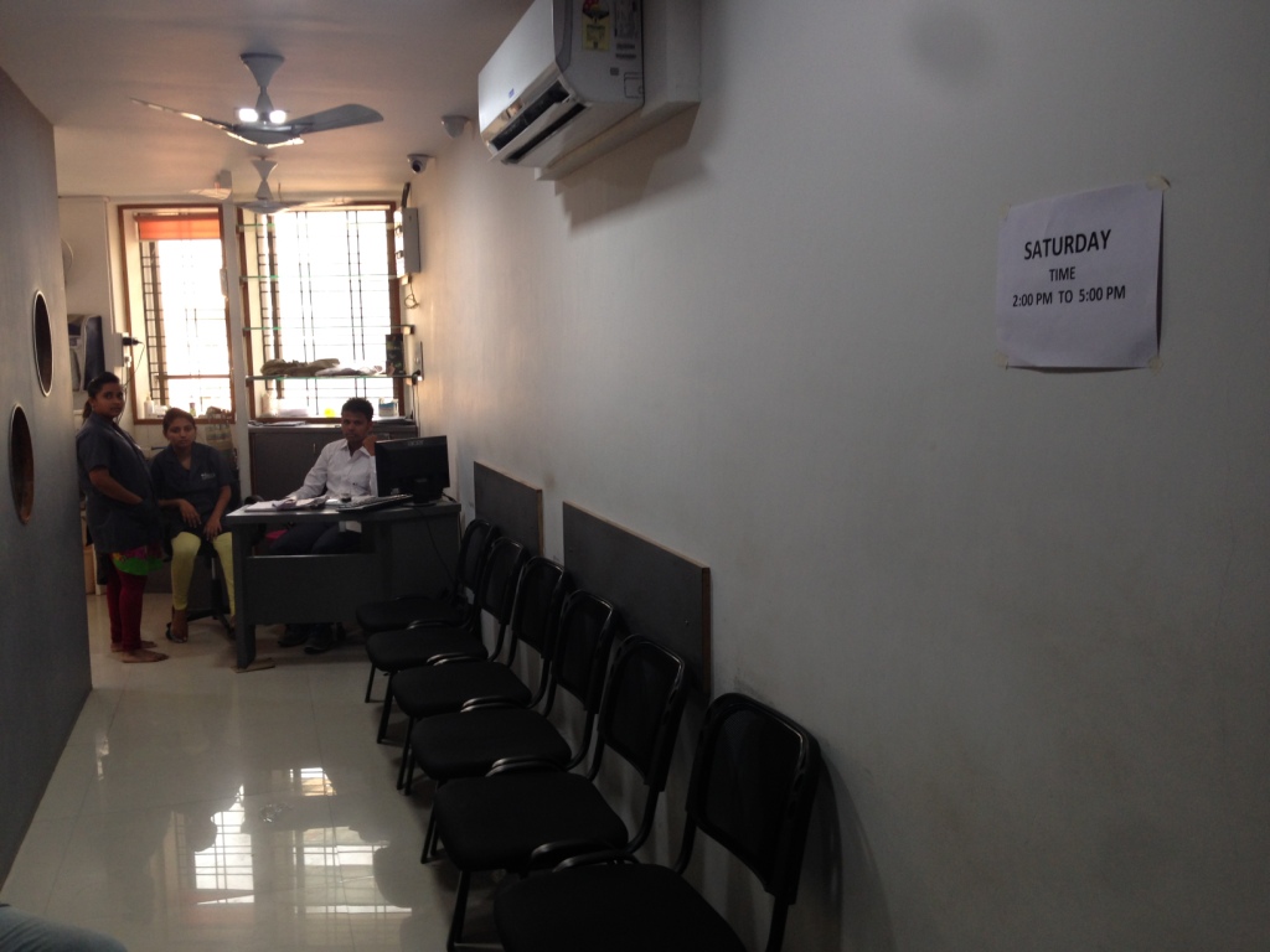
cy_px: 476
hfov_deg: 55.4
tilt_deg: -5.6
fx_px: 1211
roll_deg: -0.7
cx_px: 635
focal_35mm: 33
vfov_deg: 42.9
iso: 64
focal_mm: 4.12
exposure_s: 1/20
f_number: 2.4
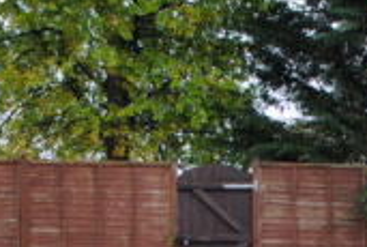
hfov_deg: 19.6
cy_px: 345
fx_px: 1053
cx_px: 274
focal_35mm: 103
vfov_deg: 12.8
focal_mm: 18
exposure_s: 1/100
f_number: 5
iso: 200
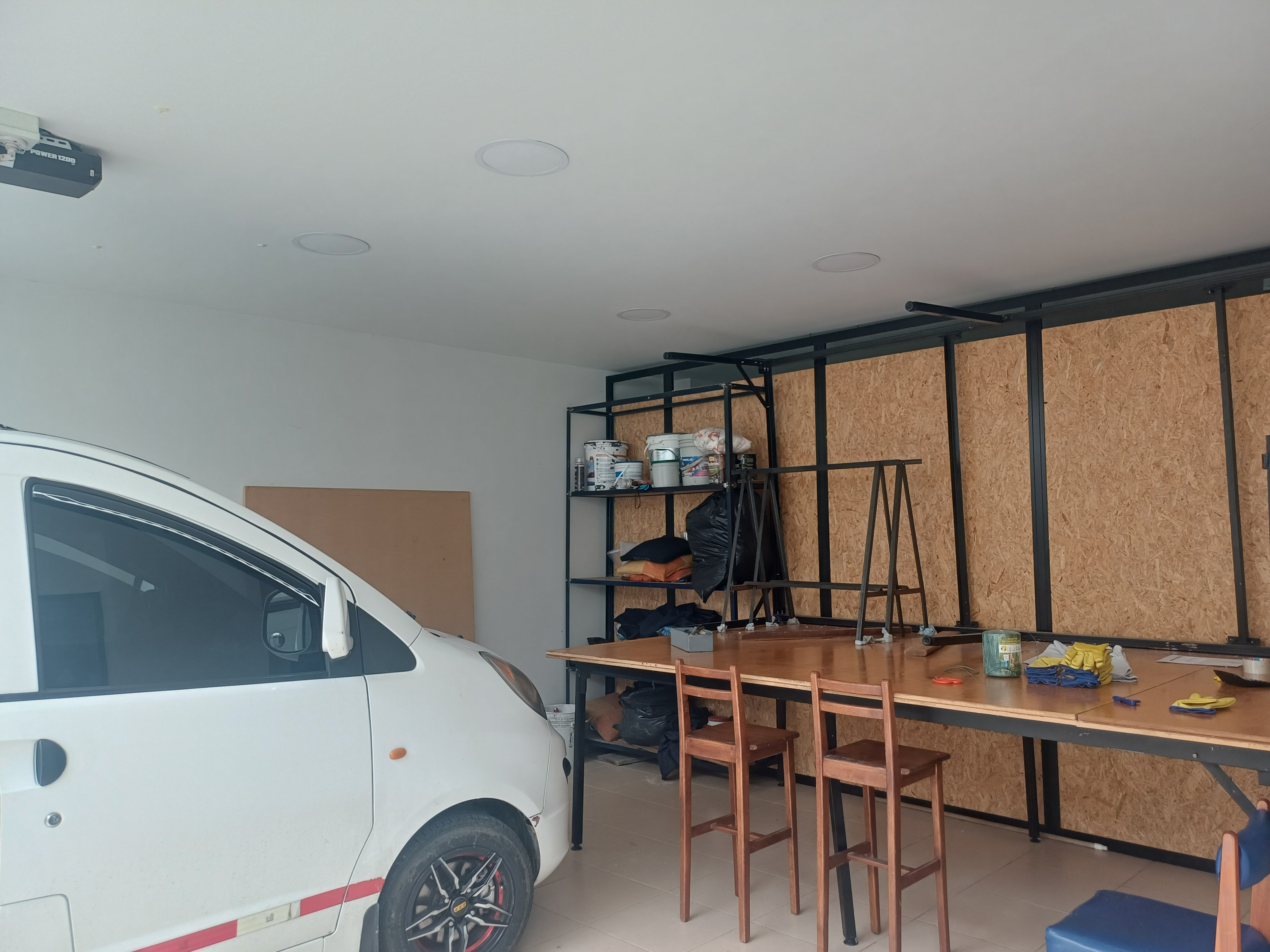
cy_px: 476
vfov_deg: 54.9
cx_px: 635
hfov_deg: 69.4
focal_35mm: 25
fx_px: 917
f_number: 1.8
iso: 80
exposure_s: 1/50
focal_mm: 4.65
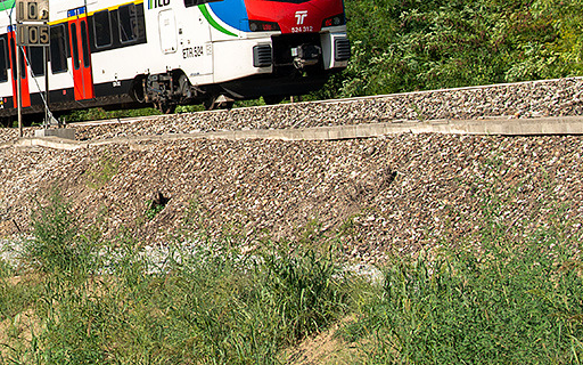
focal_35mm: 121
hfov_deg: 16.5
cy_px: -10
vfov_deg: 10.7
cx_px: -113
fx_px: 1923
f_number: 6.3
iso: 250
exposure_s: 1/640
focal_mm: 38
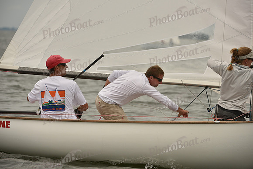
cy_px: 84
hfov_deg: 8.2
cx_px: 126
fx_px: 1757
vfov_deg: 5.5
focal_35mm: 250
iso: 320
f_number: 5.6
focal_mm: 250
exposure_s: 1/2000
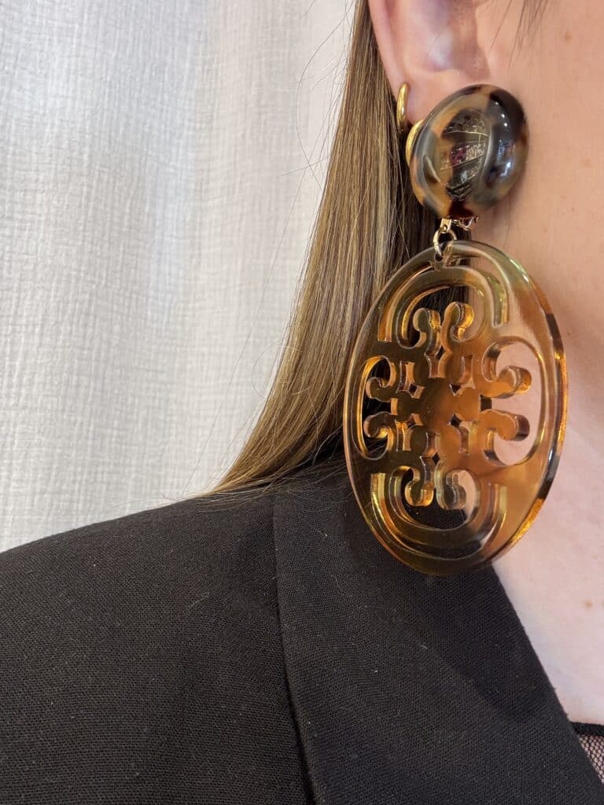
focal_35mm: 30
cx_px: 302
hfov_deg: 46.8
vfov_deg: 60.0
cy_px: 402
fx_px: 698
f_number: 1.9
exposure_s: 1/50
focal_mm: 2.69
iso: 100
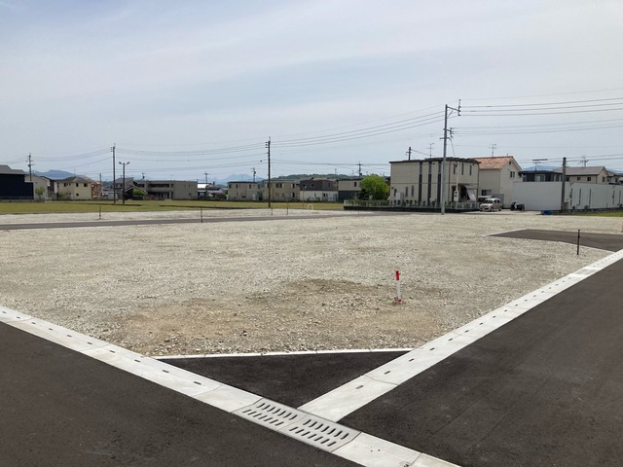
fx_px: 504
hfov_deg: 63.4
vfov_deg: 49.7
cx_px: 312
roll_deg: -1.3
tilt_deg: -3.5
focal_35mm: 28
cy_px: 234
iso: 25
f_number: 1.8
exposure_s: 1/5405
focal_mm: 3.99
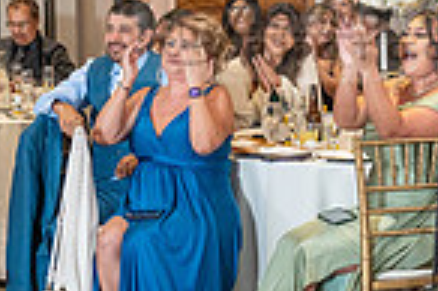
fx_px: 1738
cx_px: 396
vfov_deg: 9.5
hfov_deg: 14.2
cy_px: 10
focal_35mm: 143
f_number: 3.5
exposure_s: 1/200
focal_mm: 36
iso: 800
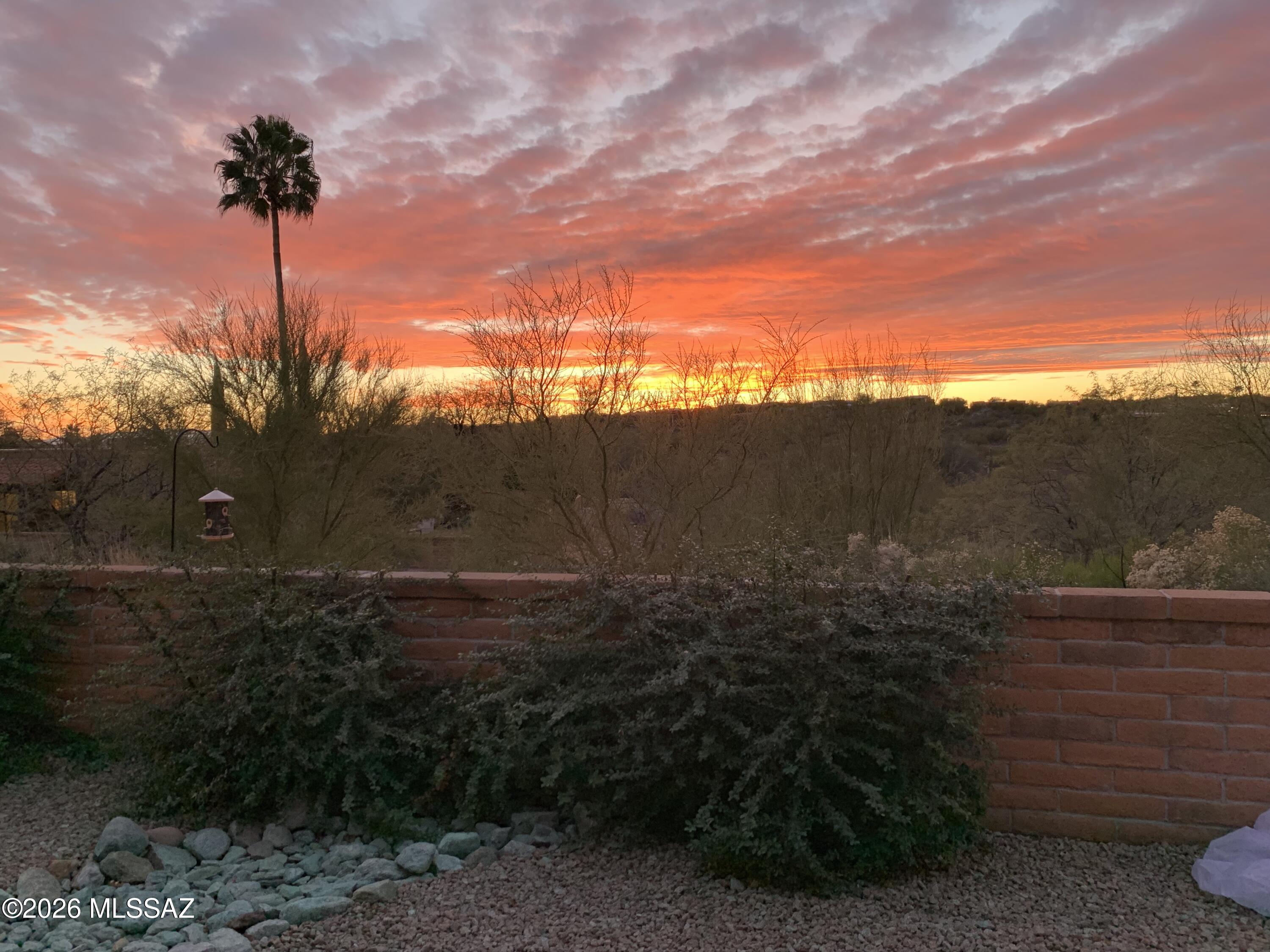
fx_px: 954
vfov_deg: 53.1
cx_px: 635
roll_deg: +0.2
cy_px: 476
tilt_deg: -1.8
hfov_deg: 67.3
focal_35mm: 26
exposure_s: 1/121
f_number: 1.8
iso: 100
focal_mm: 4.25
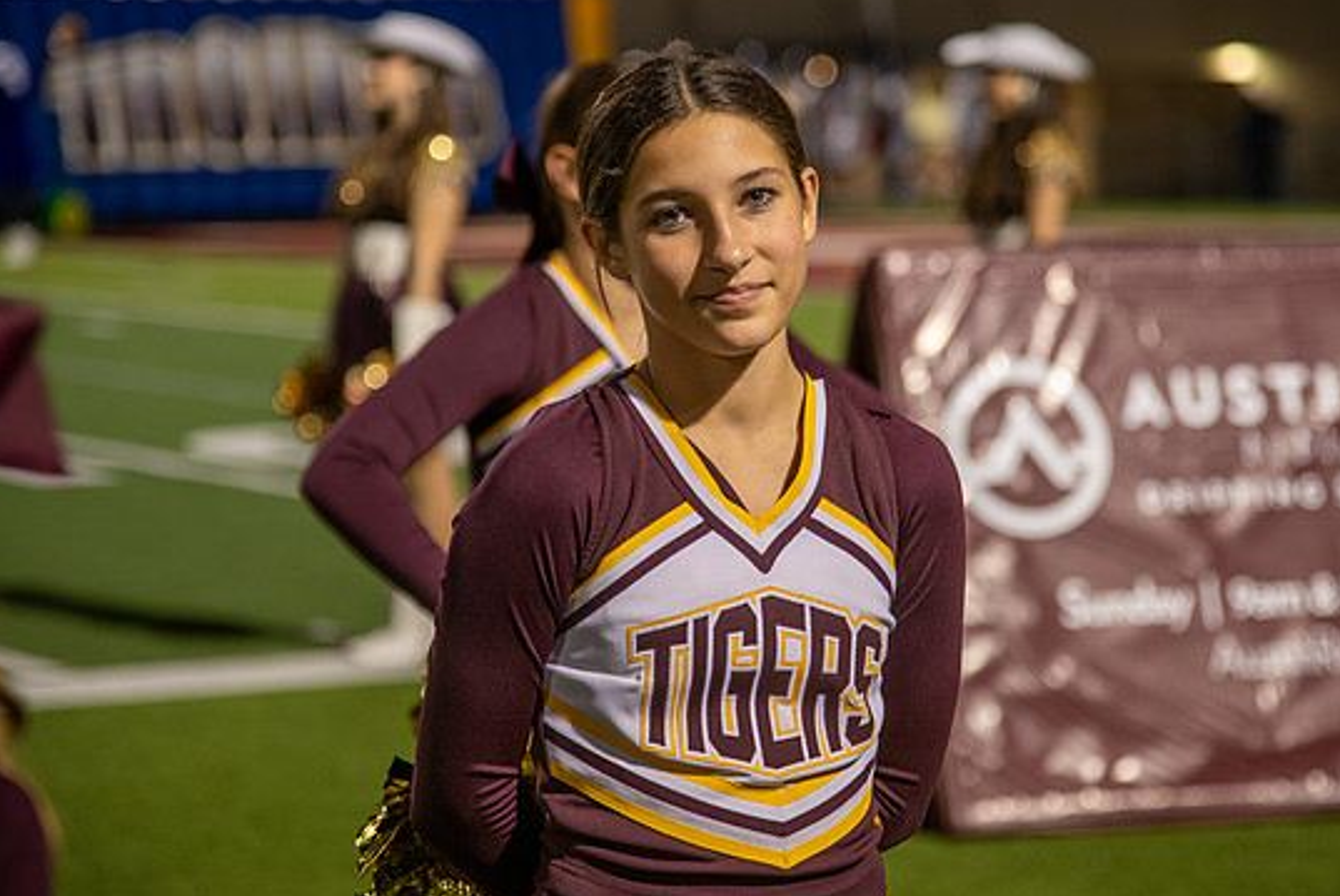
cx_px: 764
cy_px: 430
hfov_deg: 13.7
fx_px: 5588
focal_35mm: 150
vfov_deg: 9.2
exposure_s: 1/100
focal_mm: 120
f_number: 4
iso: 640
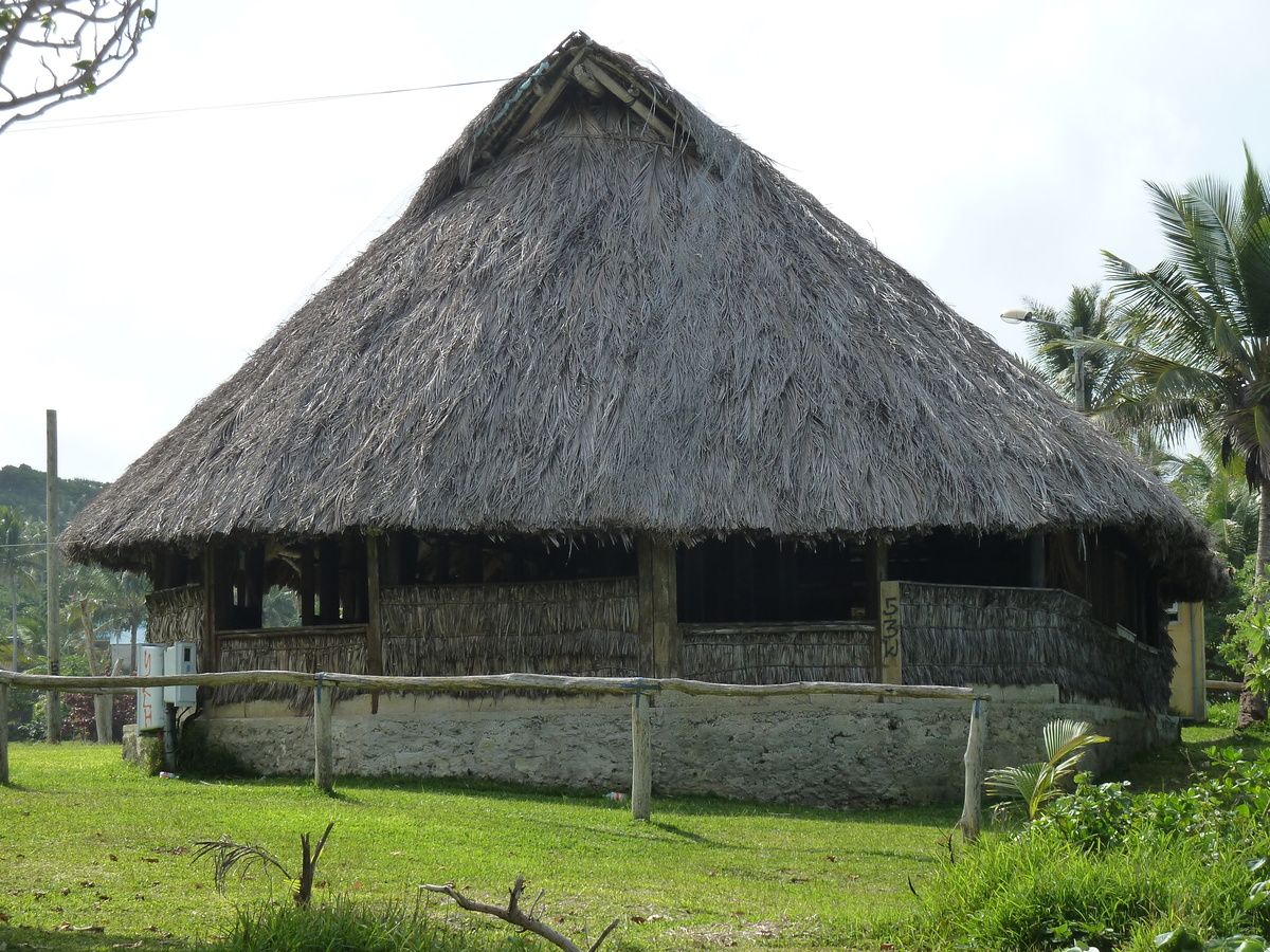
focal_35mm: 104
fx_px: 3816
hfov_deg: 18.9
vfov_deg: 14.2
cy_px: 476
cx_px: 635
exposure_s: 1/400
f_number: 5
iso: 125
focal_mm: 17
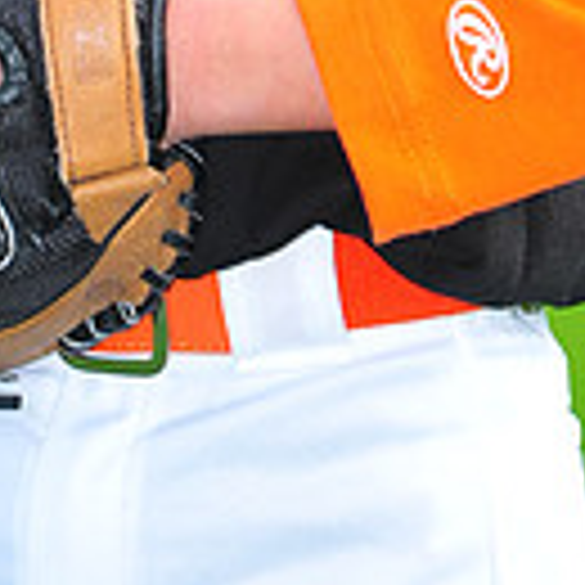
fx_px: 11931
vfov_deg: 2.8
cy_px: -662
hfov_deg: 2.8
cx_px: 234
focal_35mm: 624
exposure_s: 1/1000
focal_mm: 165
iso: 400
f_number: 4
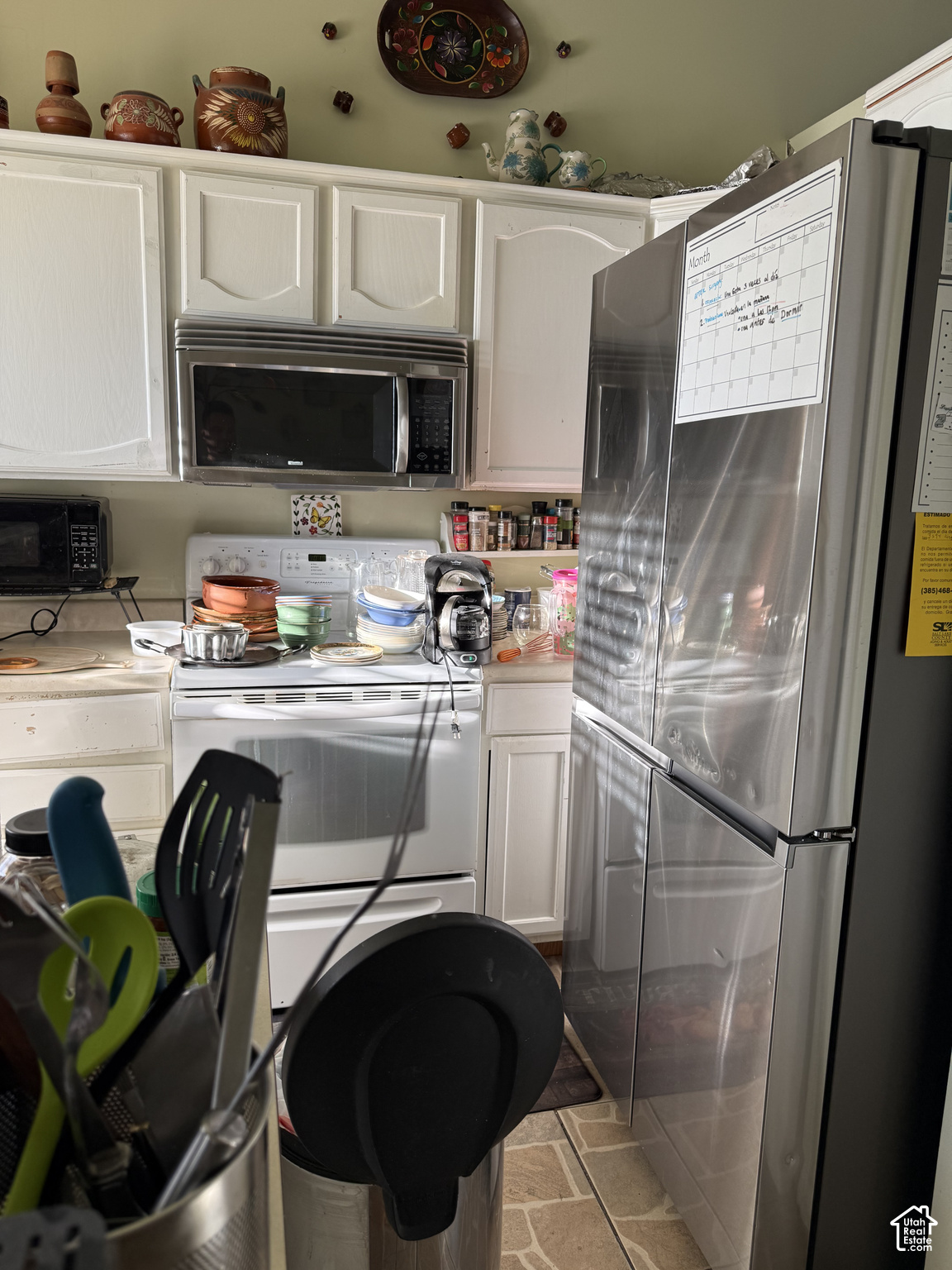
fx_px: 880
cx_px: 476
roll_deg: -1.5
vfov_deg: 71.6
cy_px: 635
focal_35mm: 24
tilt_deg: -9.6
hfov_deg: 56.8
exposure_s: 1/131
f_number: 1.78
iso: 80
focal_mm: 6.76
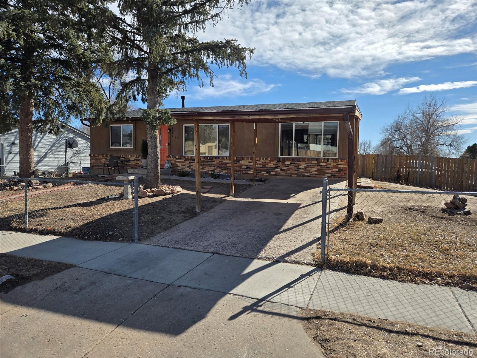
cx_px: 238
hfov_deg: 73.9
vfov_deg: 58.9
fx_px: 317
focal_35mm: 23
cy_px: 179
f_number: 1.8
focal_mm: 5.4
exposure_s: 1/2921
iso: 32
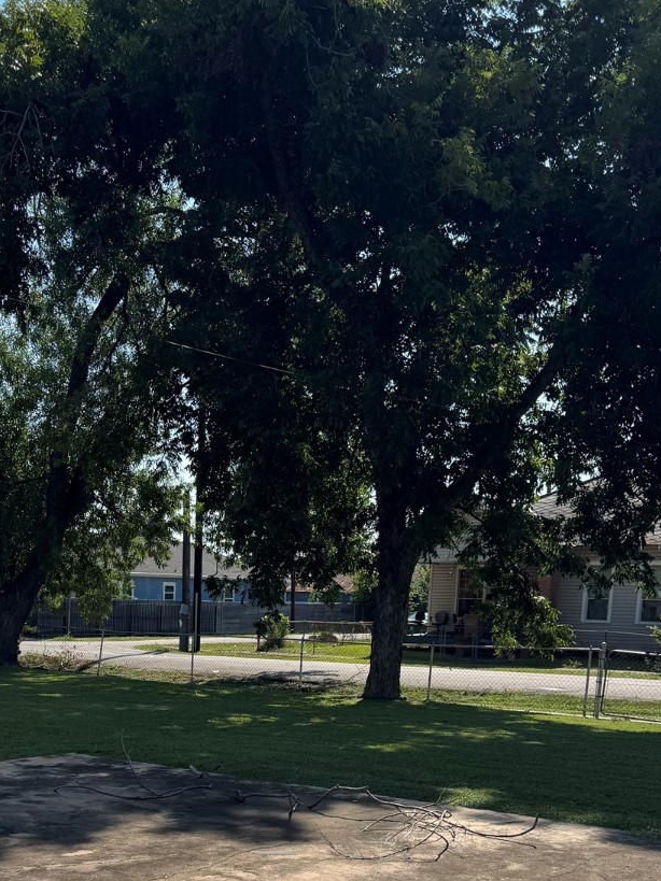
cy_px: 753
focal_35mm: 45
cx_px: 174
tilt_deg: -7.2
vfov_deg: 39.7
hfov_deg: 31.7
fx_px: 1146
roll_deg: -1.1
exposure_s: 1/4950
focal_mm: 6.76
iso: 80
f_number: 1.78
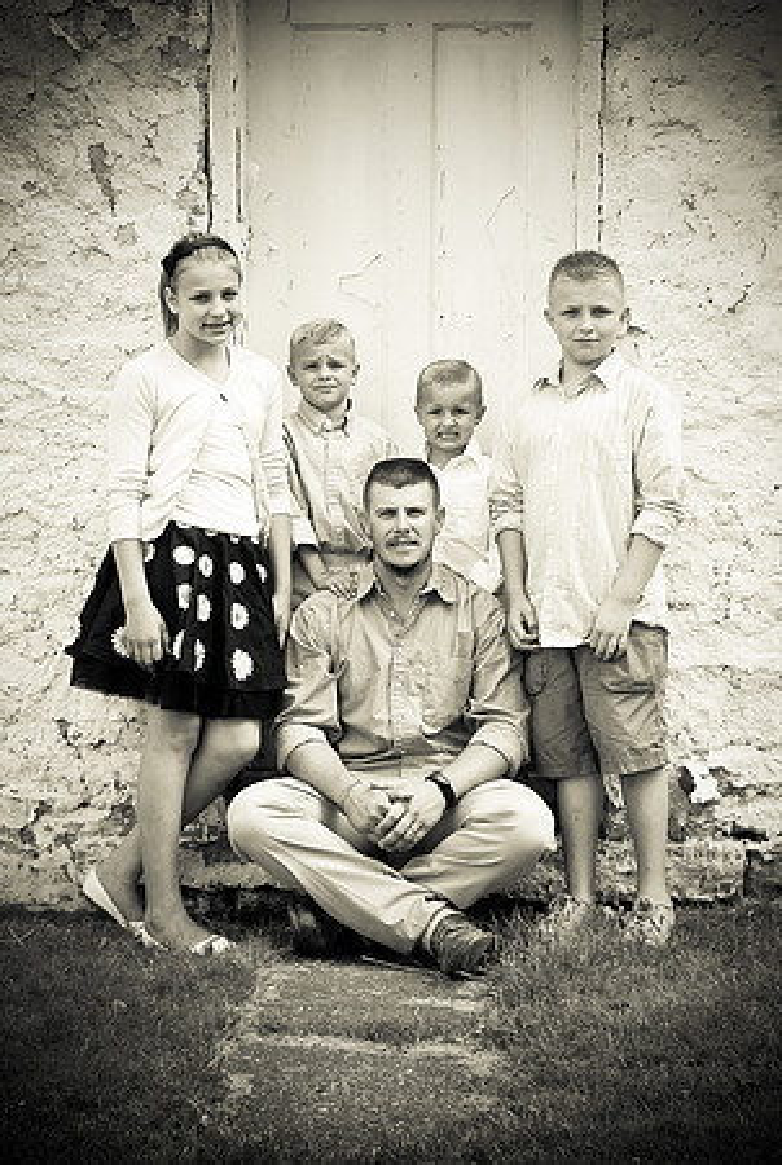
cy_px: 582
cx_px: 391
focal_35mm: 69
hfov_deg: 19.8
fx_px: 2238
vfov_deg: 29.2
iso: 200
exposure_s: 1/320
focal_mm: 46
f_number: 4.5
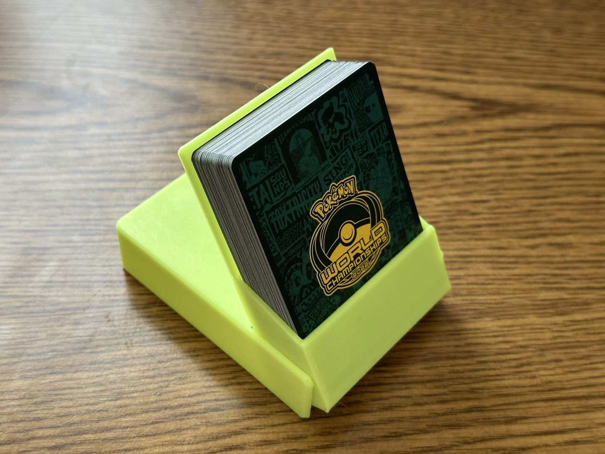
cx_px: 302
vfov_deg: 30.3
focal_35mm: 48
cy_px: 227
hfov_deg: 39.7
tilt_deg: -48.7
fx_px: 839
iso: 160
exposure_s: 1/60
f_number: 1.78
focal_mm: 6.86
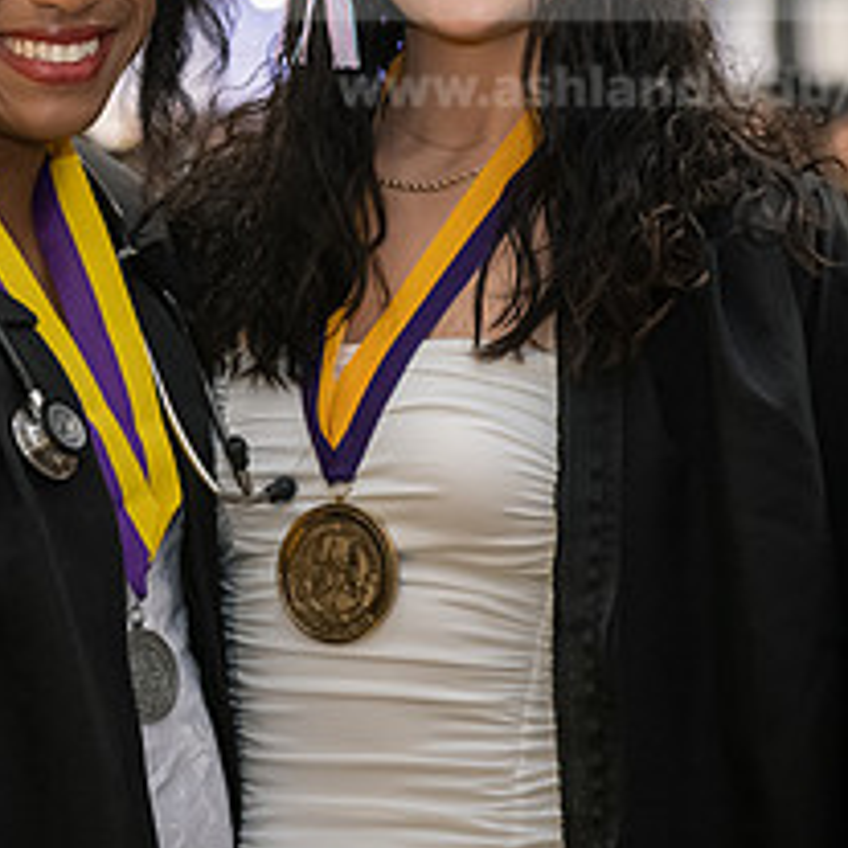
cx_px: 152
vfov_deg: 12.2
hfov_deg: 12.2
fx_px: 3963
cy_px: 174
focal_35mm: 143
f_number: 3.5
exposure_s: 1/160
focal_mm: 60
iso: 2500
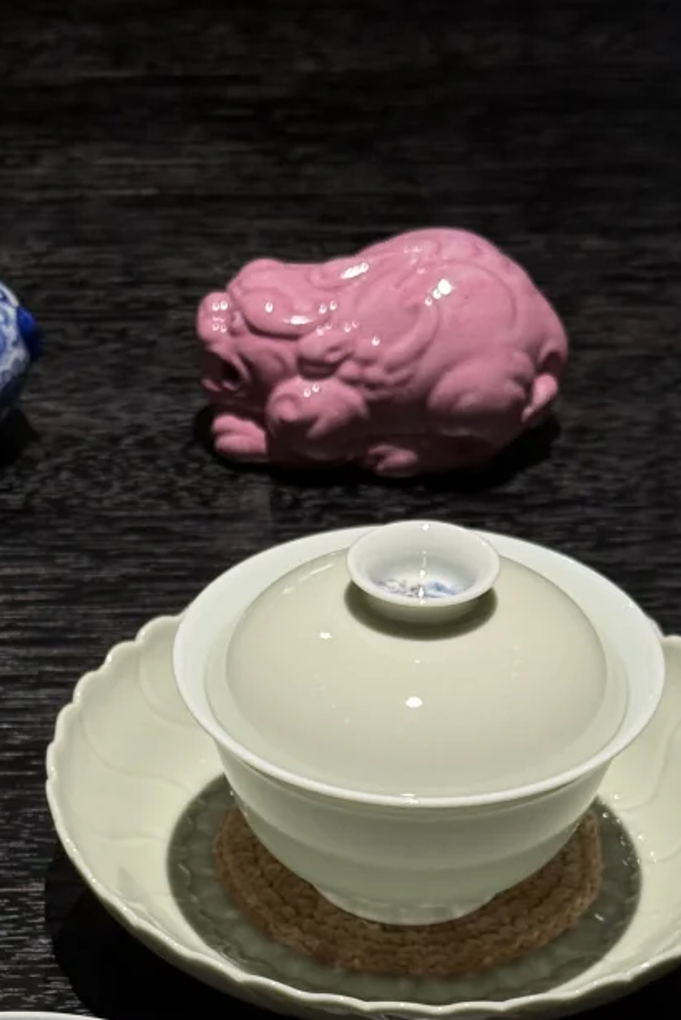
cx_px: 98
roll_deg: +0.4
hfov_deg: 11.7
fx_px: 3316
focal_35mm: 117
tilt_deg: -39.5
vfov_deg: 17.2
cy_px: 924
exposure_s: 1/158
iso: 50
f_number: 1.78
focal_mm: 6.76
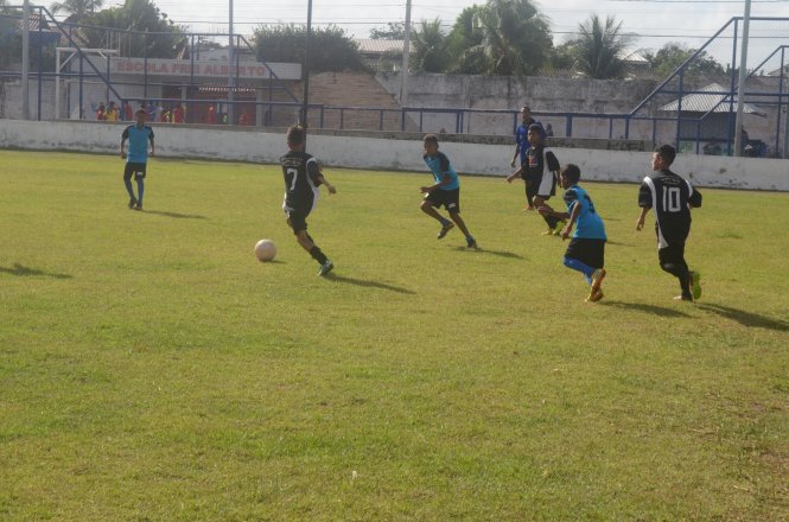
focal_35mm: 75
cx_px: 394
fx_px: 1640
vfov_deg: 18.1
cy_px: 261
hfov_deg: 27.1
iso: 800
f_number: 14
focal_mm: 50
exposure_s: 1/800
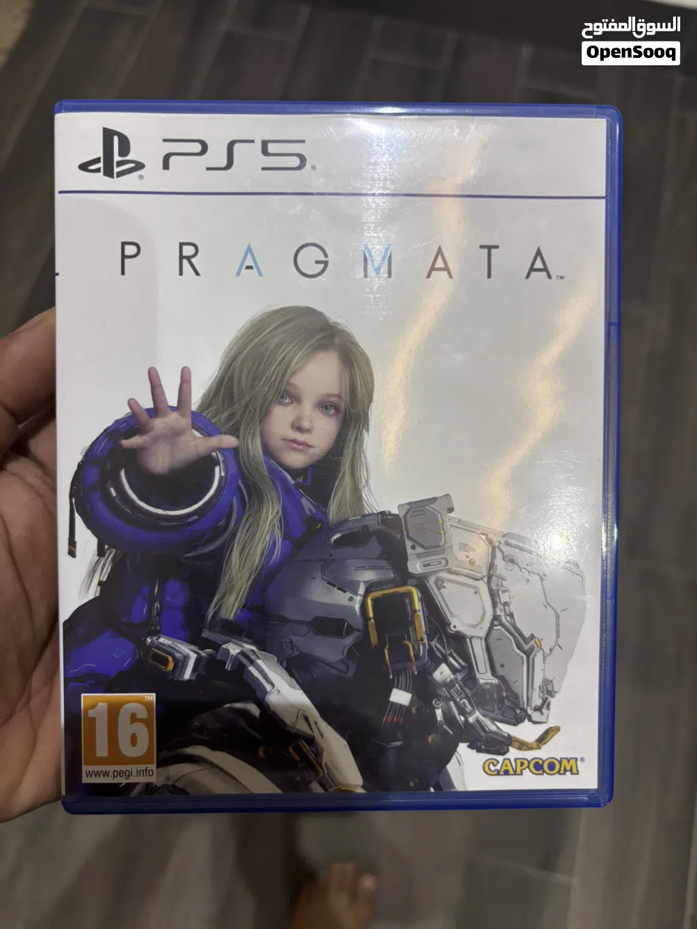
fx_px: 698
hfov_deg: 53.1
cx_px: 348
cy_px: 464
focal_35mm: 26
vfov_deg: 67.3
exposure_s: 1/50
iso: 320
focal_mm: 5.96
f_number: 1.6
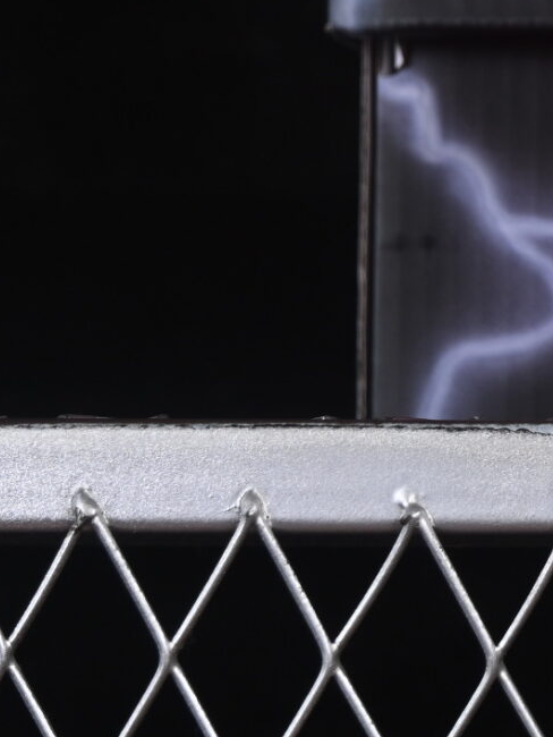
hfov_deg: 5.1
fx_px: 6045
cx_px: 1388
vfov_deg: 6.9
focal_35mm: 284
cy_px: -172
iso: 160
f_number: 8
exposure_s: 1/80
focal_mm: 50
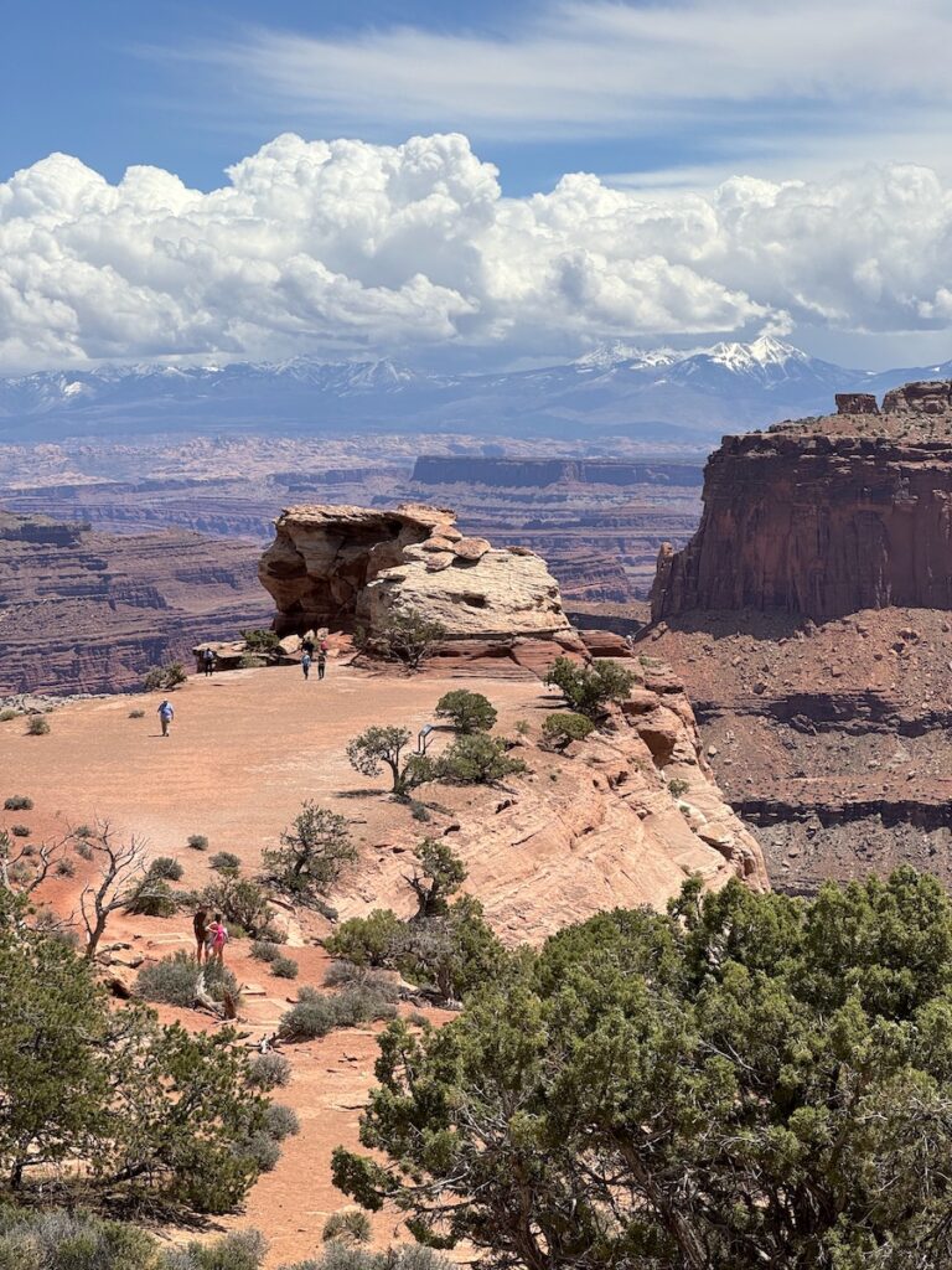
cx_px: 476
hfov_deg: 19.1
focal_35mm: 77
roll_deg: +0.9
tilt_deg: -3.6
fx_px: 2824
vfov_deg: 25.3
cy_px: 635
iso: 25
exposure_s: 1/1488
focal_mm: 9
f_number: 2.8
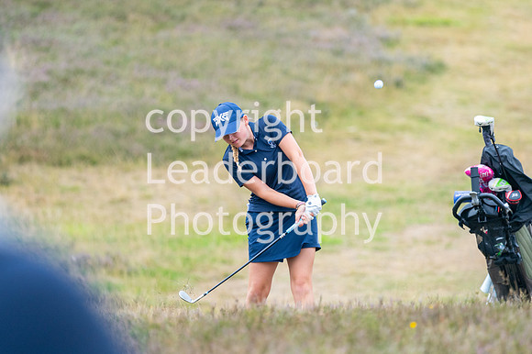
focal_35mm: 450
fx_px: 6646
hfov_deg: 4.6
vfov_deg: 3.1
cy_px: 177
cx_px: 266
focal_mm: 300
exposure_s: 1/1600
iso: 400
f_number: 4
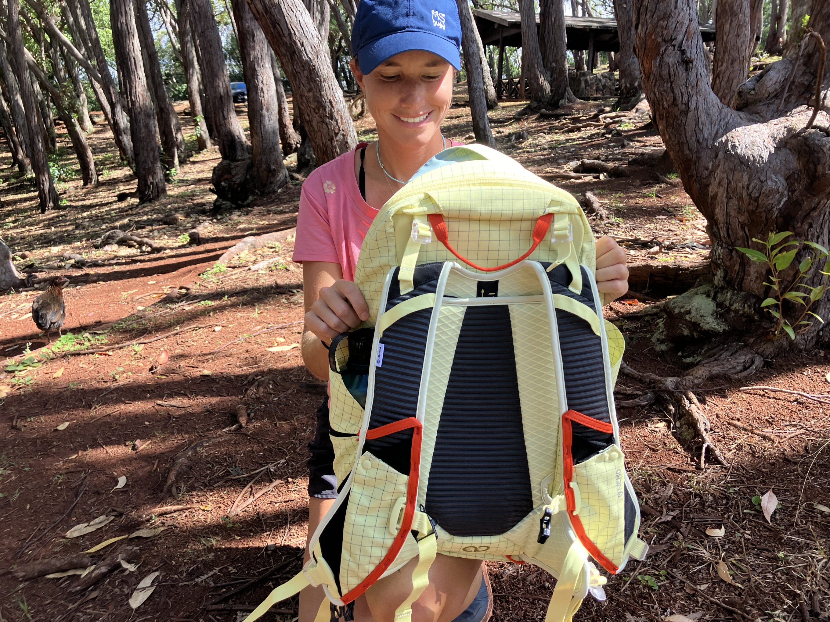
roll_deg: -1.9
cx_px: 415
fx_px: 671
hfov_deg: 63.4
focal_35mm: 28
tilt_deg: -14.5
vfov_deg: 49.7
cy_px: 311
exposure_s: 1/261
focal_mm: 3.99
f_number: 1.8
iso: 25
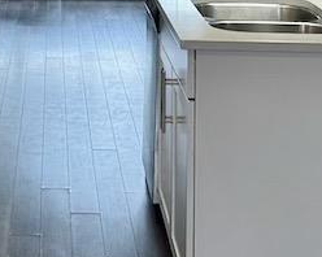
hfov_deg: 15.6
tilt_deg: -4.6
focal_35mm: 121
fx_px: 1152
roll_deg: -0.9
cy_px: -104
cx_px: 9
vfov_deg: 12.2
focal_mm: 6.76
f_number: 1.78
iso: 200
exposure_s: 1/120
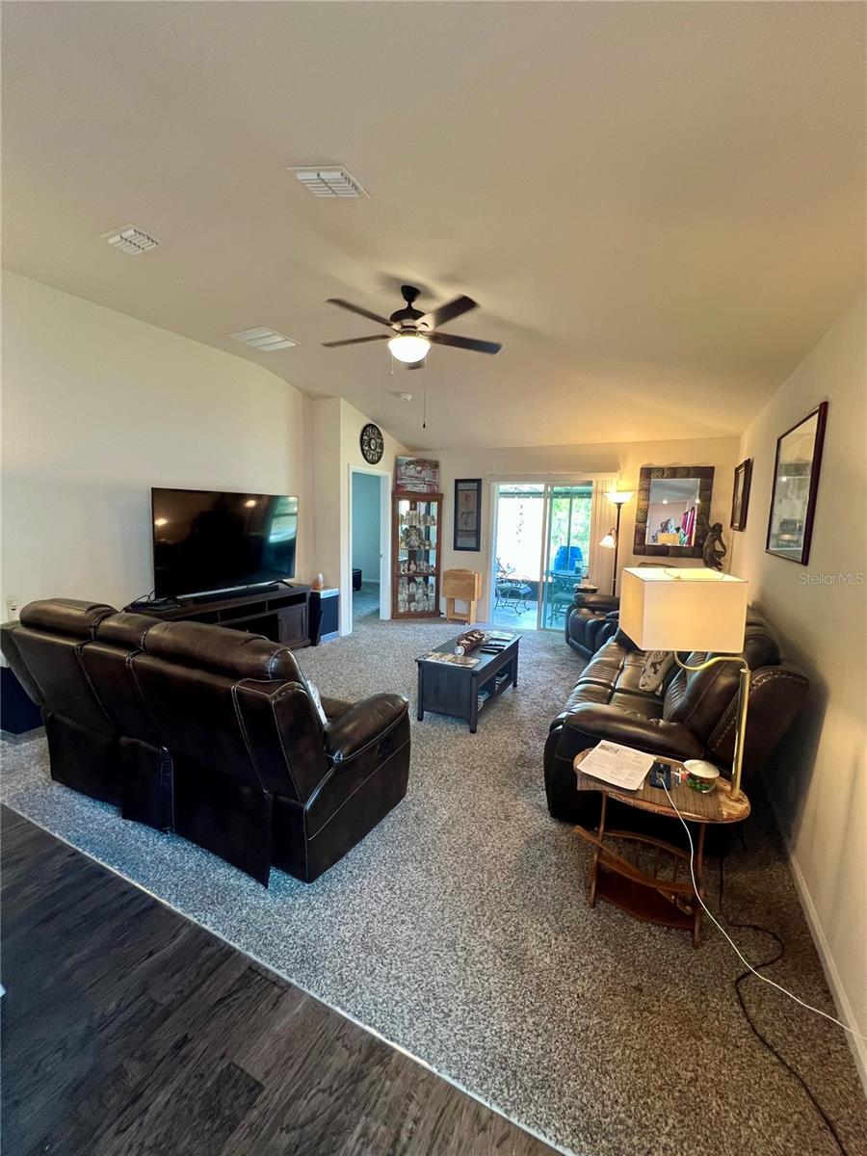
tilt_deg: -8.8
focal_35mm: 13
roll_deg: -1.3
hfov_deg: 89.9
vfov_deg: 106.2
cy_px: 578
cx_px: 434
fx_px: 434
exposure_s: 1/60
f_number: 1.8
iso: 200
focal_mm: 1.57
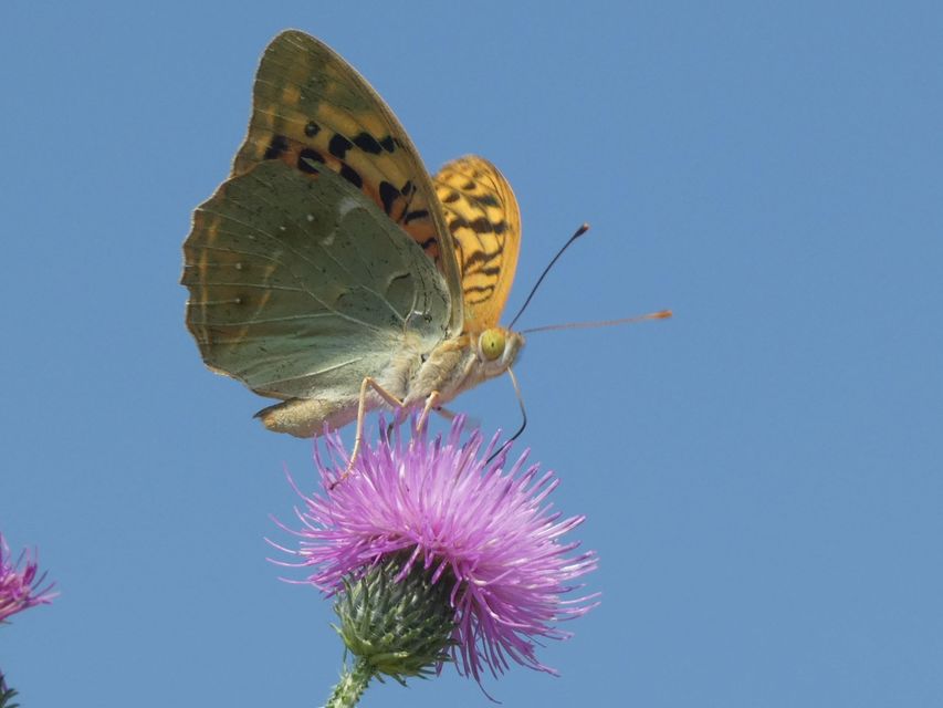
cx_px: 472
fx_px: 7928
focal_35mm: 291
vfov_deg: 5.1
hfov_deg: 6.8
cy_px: 354
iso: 80
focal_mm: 52.2
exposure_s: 1/160
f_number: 5.5
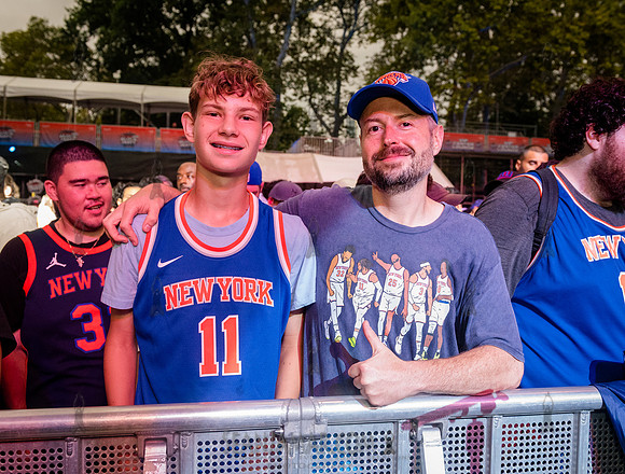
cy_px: 248
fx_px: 598
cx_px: 332
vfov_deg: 43.2
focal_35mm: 33
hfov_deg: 55.1
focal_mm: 29
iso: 5000
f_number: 4
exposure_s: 1/250
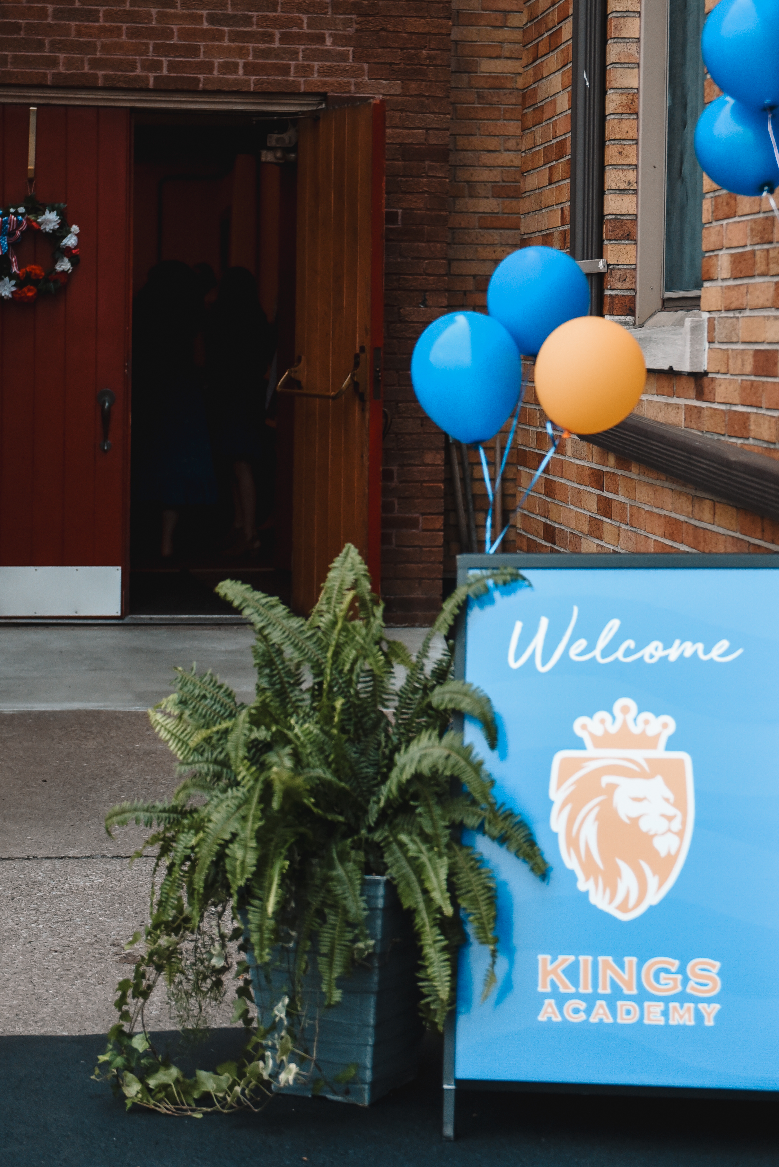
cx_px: 409
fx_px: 2594
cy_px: 392
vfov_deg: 25.2
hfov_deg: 17.1
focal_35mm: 80
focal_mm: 55
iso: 2000
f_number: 2.8
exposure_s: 1/1000
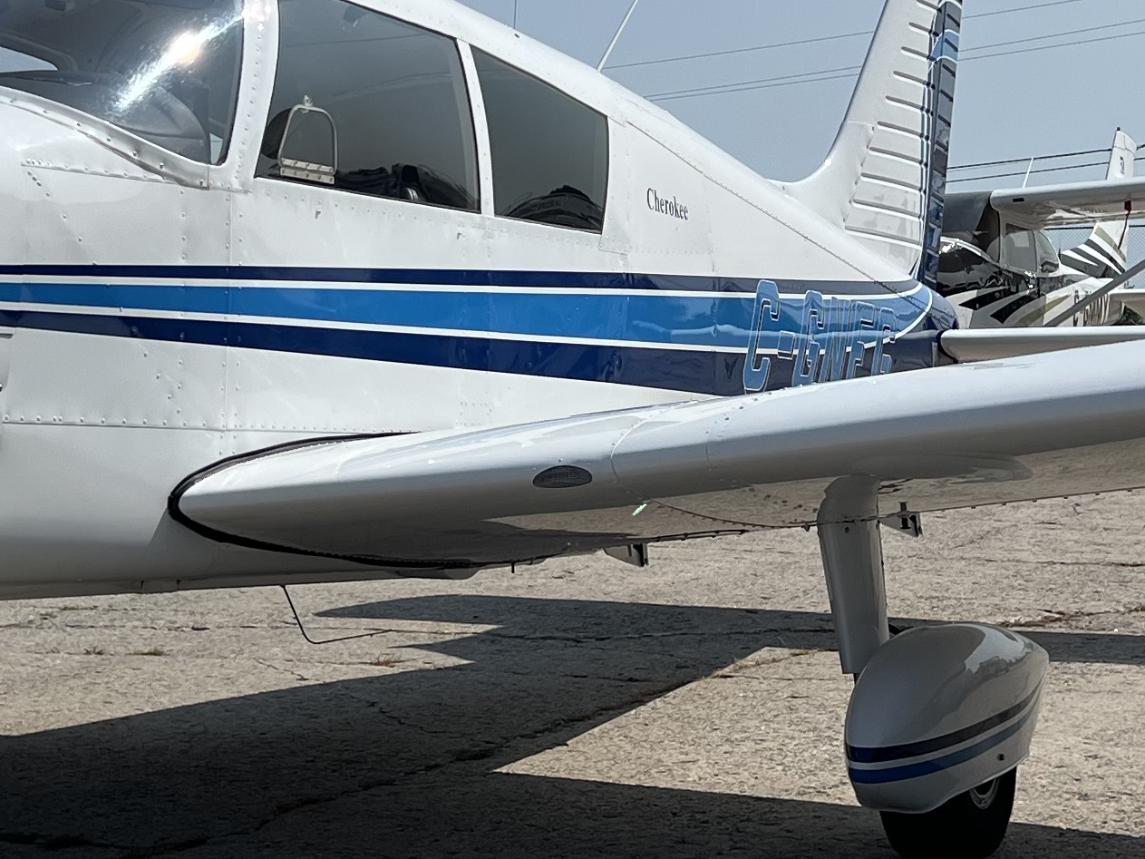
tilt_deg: +1.5
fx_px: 2745
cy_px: 274
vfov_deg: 17.7
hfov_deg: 23.5
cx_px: 392
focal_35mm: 83
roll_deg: +1.4
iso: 50
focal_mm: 5.7
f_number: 1.5
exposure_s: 1/10309
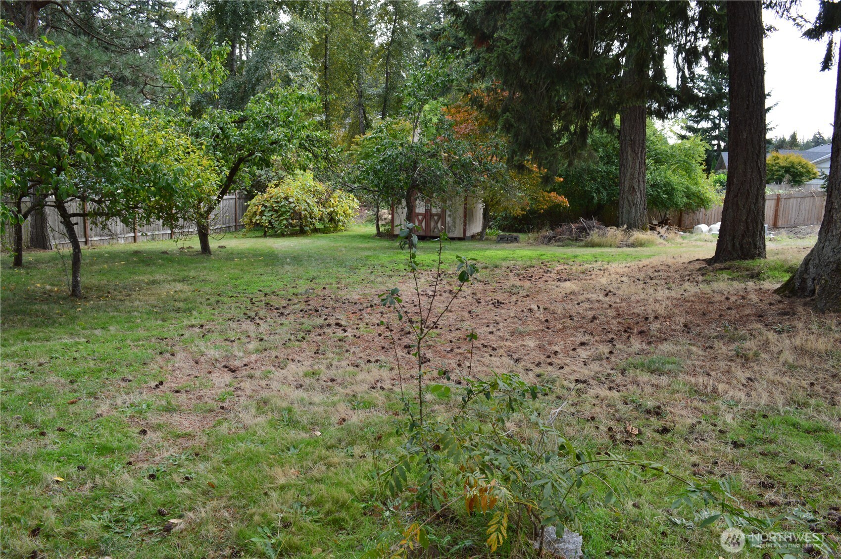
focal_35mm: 27
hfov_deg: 67.4
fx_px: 630
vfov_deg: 47.8
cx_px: 420
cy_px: 280
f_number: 9
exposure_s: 1/125
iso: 400
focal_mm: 18
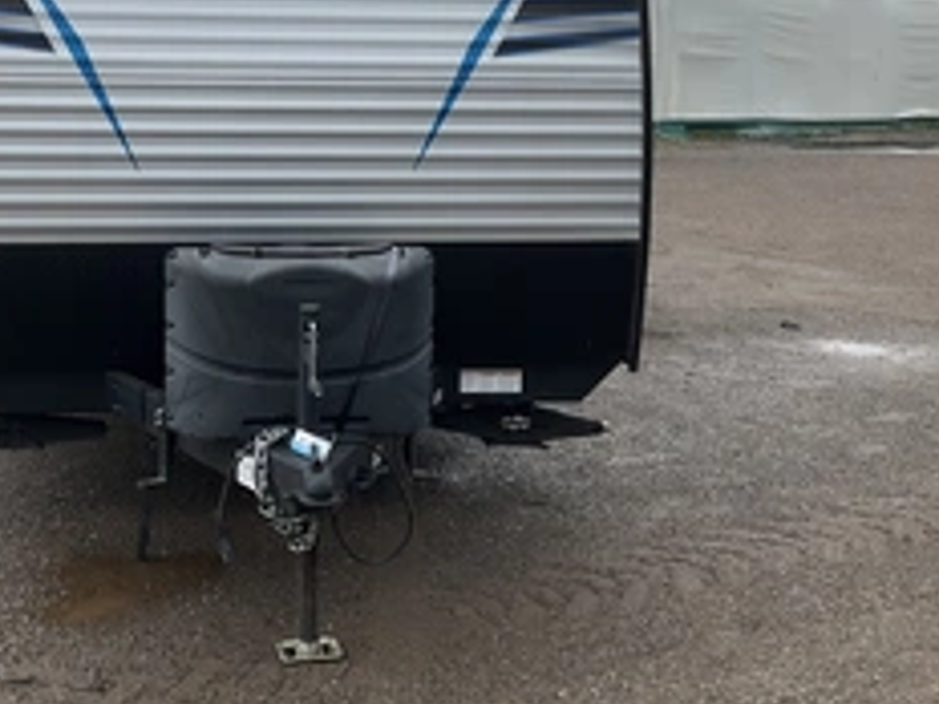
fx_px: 1356
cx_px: 300
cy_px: 154
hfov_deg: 37.7
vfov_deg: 28.6
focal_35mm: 50
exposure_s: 1/1098
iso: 25
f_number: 1.8
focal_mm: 3
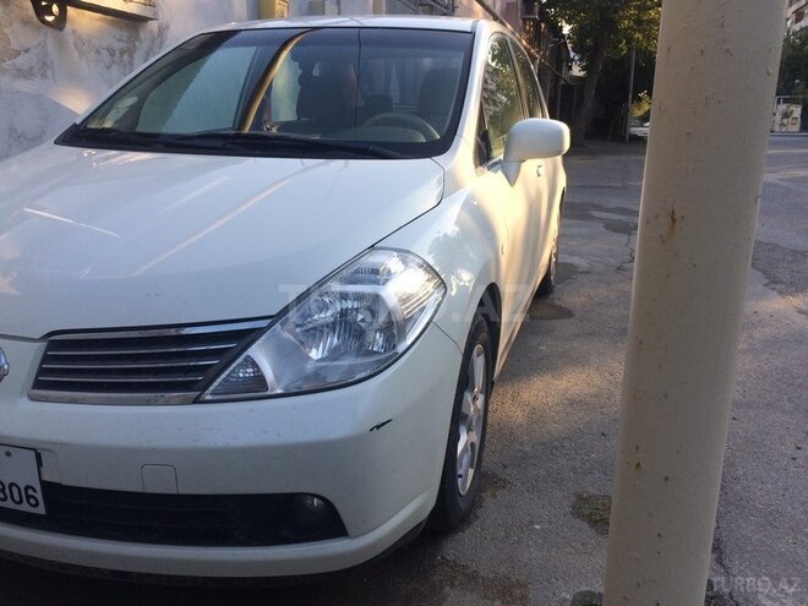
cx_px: 404
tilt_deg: -13.8
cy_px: 303
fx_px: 677
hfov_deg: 61.7
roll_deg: -0.5
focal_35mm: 29
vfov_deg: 48.2
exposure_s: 1/387
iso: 32
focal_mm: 4.15
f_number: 2.2
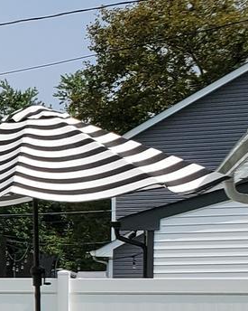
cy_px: 362
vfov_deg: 12.5
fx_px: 1386
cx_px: -539
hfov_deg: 8.3
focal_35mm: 151
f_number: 2.4
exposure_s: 1/2744
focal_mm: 4.3
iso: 50
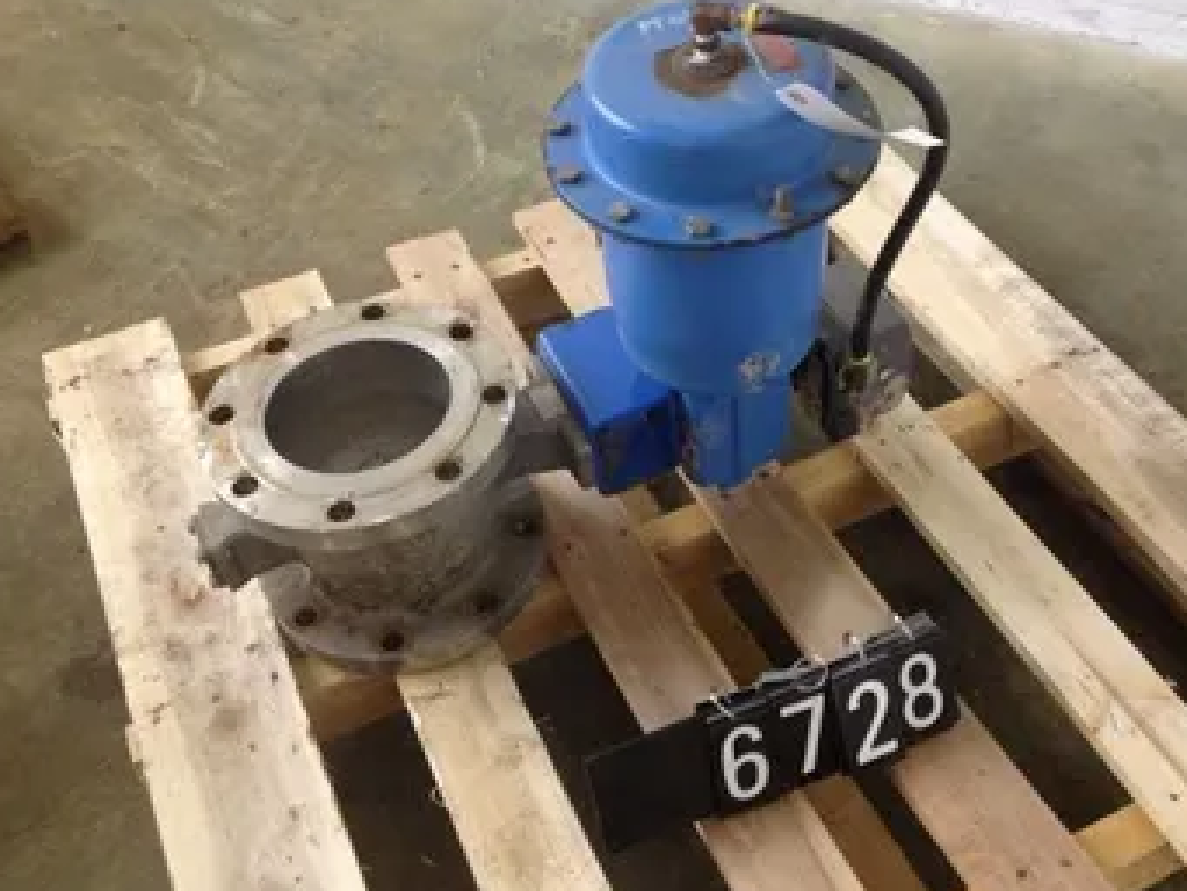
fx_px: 1406
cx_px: 668
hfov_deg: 45.7
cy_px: 400
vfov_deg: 35.1
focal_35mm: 41
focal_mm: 4.28
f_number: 2.4
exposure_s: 1/20
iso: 250
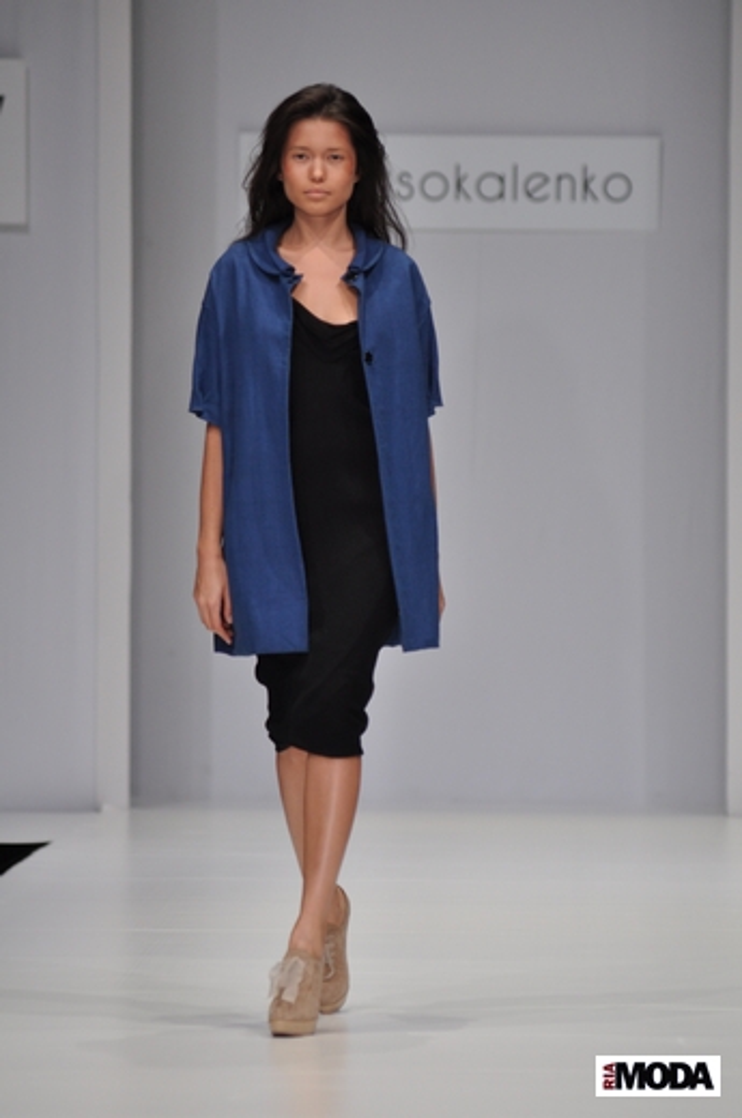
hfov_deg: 5.9
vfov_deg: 8.9
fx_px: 7212
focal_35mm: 232
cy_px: 559
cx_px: 371
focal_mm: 155
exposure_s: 1/320
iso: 640
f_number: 3.5
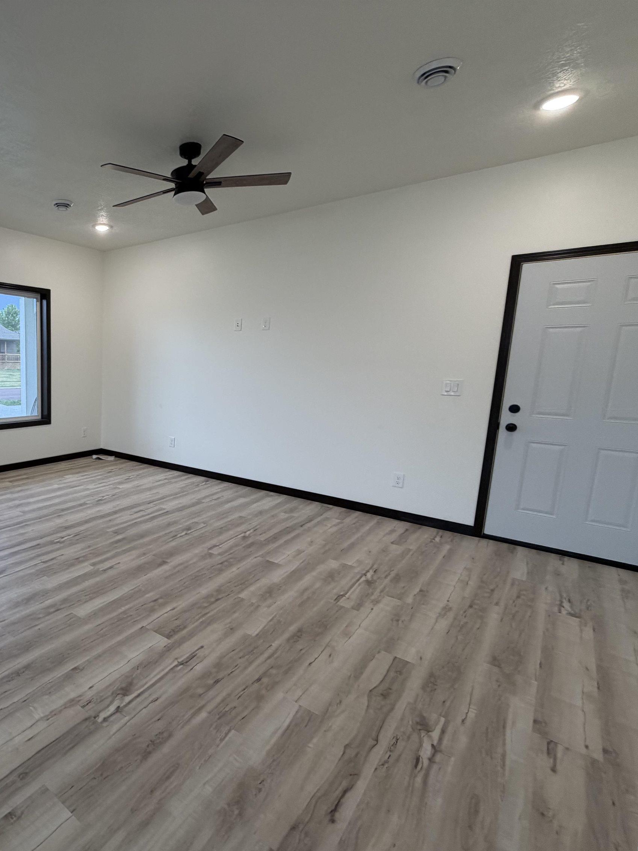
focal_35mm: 19
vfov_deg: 84.7
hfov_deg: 62.0
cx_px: 114
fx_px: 467
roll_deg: -1.9
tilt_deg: -8.4
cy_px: 432
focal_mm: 2.22
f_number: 2.2
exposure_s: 1/120
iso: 160
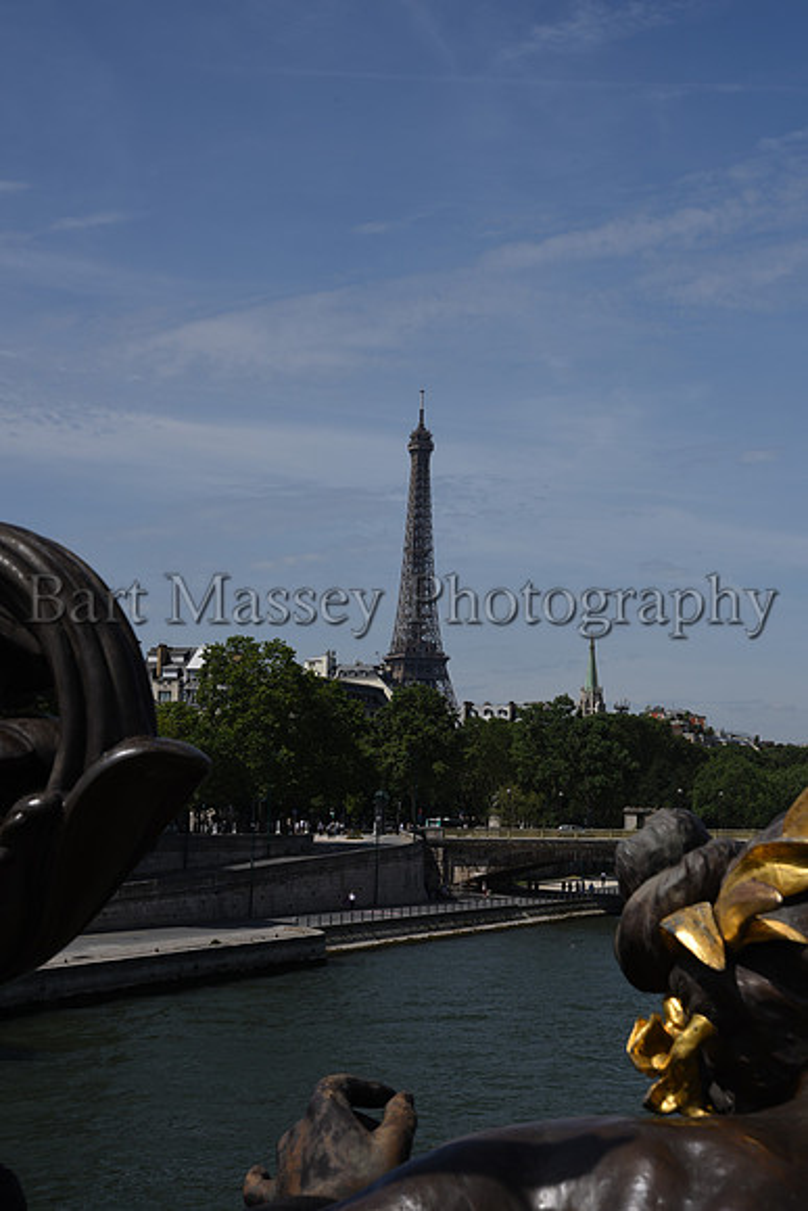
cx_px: 404
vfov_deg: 33.4
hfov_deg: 22.6
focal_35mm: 60
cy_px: 606
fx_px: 2019
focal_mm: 60
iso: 100
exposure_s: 1/200
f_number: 16
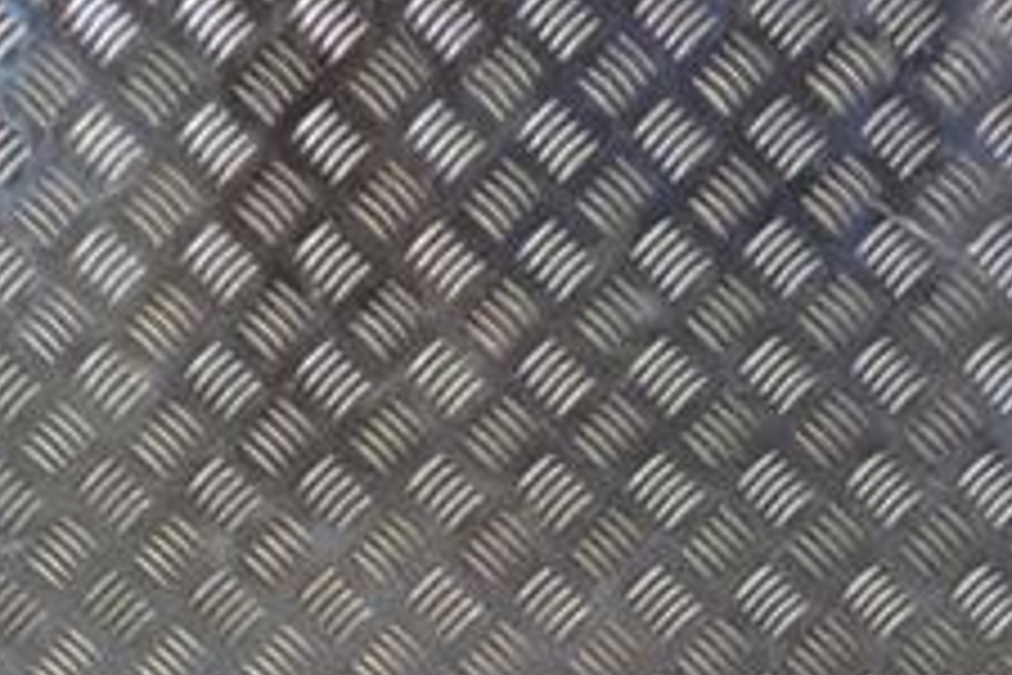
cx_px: 274
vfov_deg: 13.8
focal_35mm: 96
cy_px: 846
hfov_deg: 21.1
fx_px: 2698
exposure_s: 1/40
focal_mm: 24
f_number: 4
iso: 100
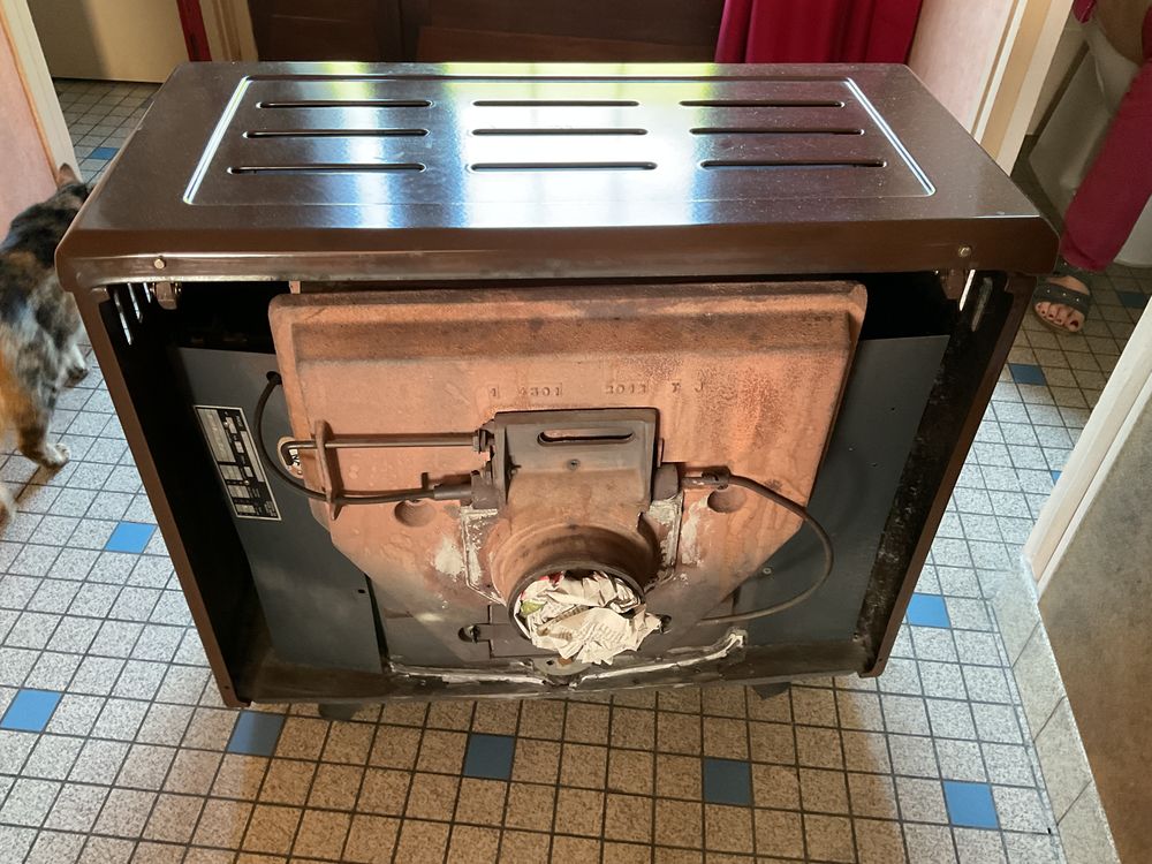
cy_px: 432
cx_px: 576
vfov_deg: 48.2
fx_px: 965
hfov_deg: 61.7
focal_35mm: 29
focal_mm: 3
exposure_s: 1/40
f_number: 1.8
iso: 250
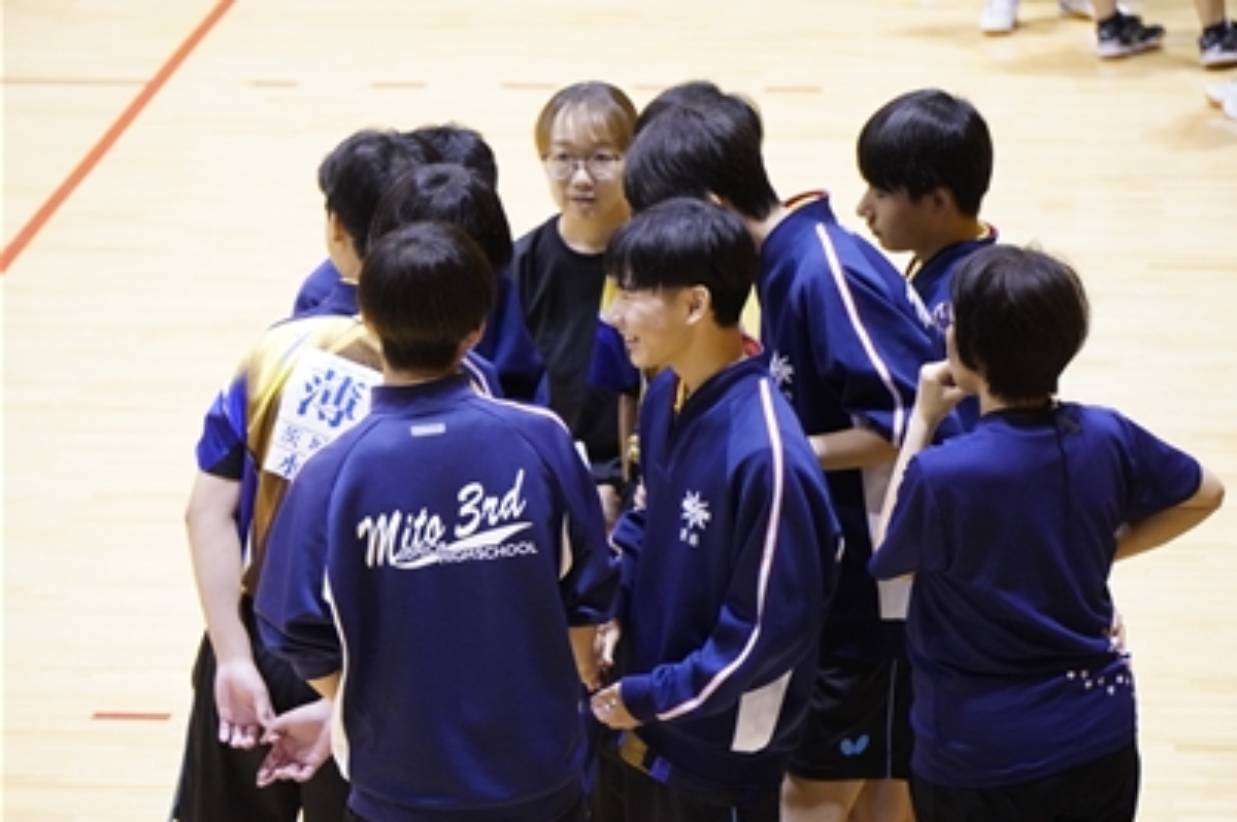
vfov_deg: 6.2
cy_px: 411
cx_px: 618
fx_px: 7570
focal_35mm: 220
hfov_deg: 9.3
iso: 6400
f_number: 5.6
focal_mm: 147
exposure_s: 1/80
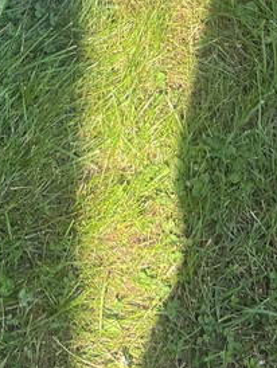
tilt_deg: -41.6
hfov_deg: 14.1
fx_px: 1033
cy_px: -239
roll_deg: +7.0
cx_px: -167
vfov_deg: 17.4
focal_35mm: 97
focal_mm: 5.7
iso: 50
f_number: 1.5
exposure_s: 1/513
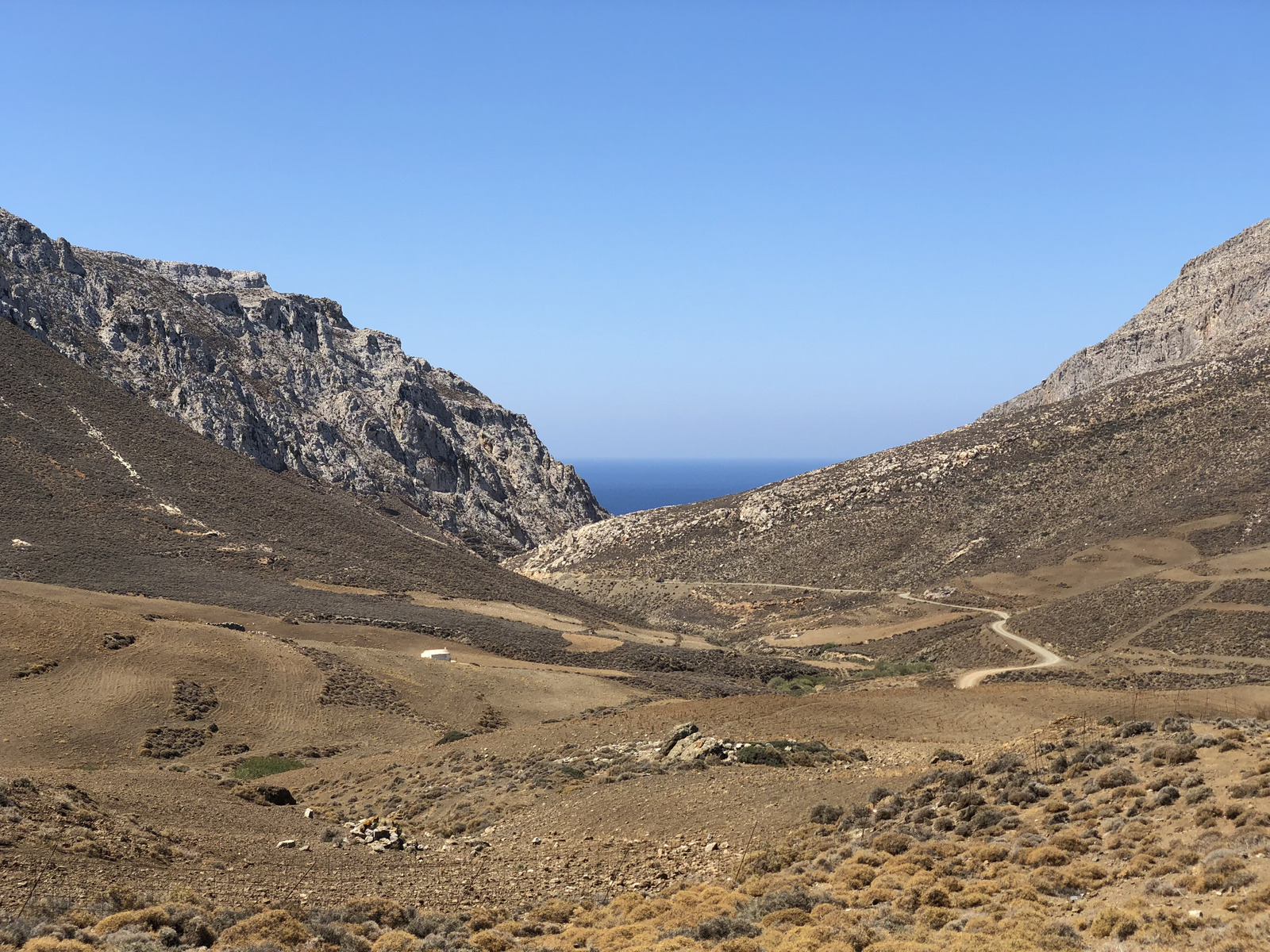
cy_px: 476
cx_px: 635
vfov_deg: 28.0
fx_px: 1908
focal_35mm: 52
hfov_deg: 36.8
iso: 16
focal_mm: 6
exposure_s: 1/1116
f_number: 2.4
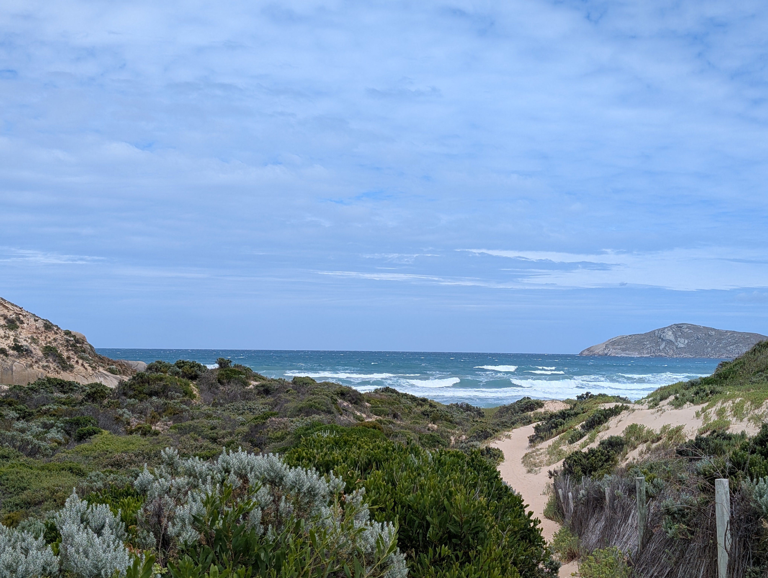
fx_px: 1089
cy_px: 289
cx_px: 384
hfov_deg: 38.9
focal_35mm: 49
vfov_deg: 29.7
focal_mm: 6.9
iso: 25
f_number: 1.68
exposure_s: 1/2160
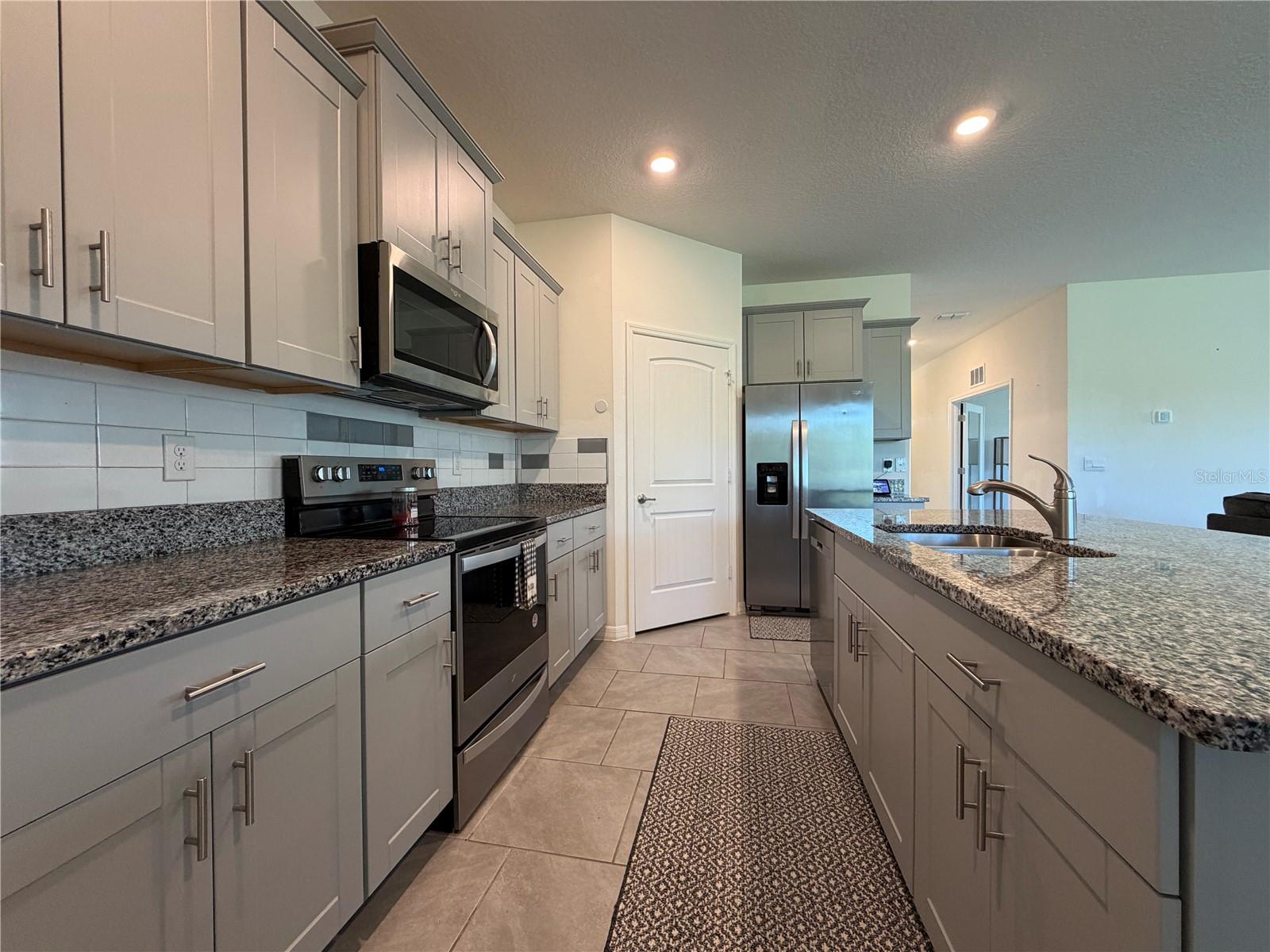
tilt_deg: -0.8
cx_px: 635
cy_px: 476
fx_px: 514
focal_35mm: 14
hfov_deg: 102.1
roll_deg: +0.7
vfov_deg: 85.7
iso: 200
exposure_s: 1/60
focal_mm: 2.22
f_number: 2.2
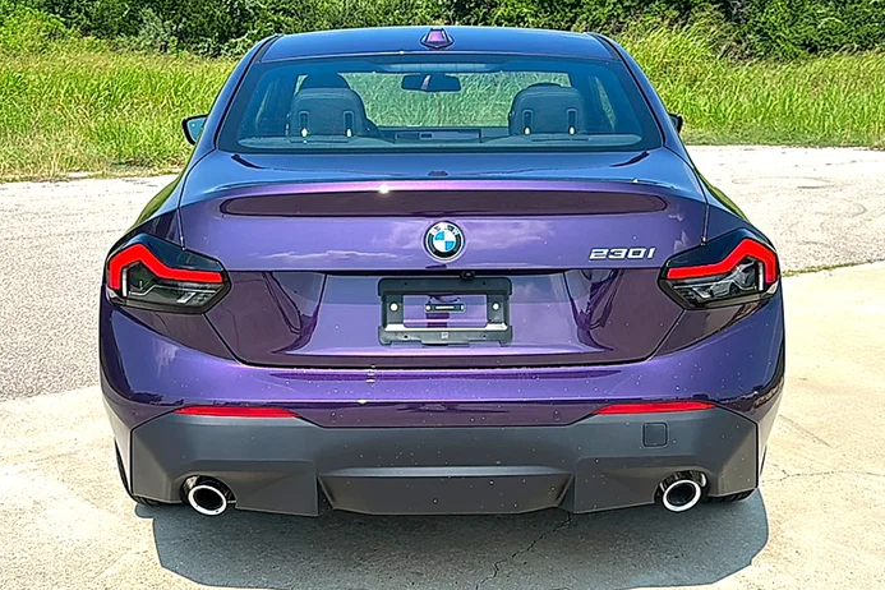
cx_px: 443
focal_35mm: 42
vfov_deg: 31.9
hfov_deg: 46.4
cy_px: 314
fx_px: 1032
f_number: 1.78
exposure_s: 1/5051
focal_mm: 6.86
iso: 80
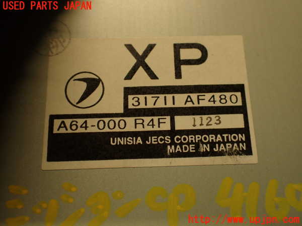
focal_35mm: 32
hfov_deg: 56.8
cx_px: 151
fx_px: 279
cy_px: 113
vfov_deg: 44.2
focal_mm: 5.79
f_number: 2.4
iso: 200
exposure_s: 1/60
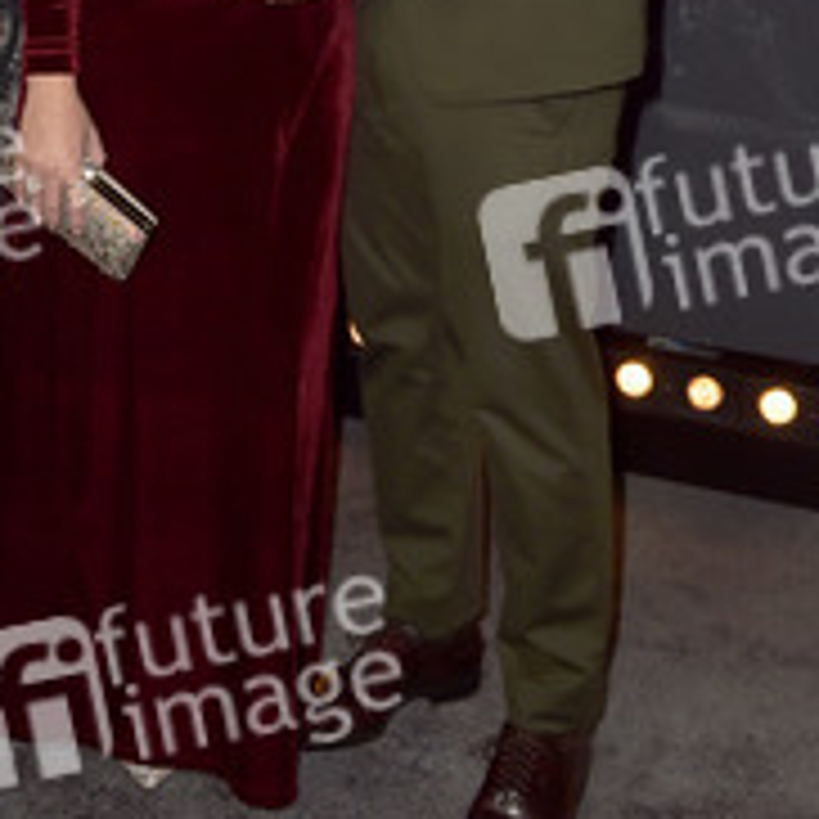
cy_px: 9
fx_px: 2195
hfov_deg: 21.1
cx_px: 304
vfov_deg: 20.5
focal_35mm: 82
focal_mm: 44
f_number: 5.6
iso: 320
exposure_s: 1/320
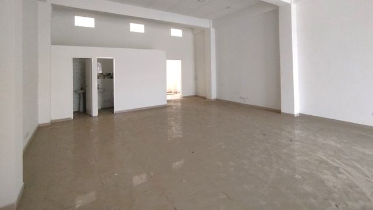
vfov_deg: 62.1
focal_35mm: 17
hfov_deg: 95.9
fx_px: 168
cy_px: 67
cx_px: 185
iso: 320
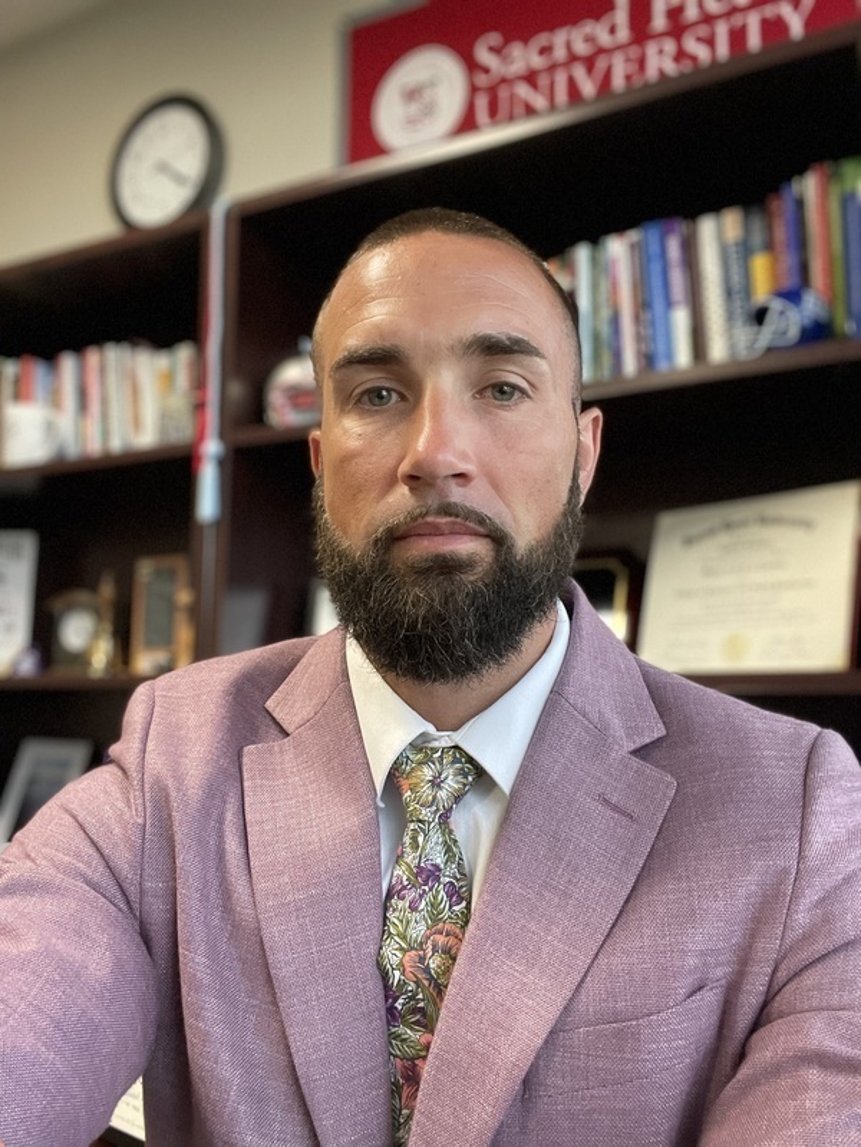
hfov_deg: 46.8
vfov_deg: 60.0
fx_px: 995
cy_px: 574
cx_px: 430
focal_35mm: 30
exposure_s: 1/53
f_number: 2.2
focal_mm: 2.71
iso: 400
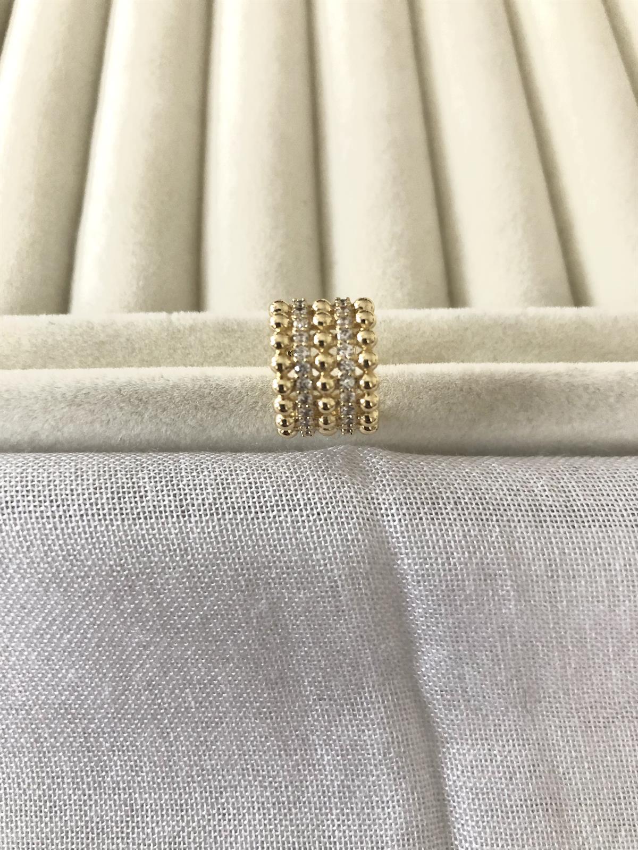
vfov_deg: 63.4
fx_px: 688
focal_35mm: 28
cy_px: 425
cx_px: 319
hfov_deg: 49.7
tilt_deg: -63.2
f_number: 1.8
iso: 50
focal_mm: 3.99
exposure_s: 1/15
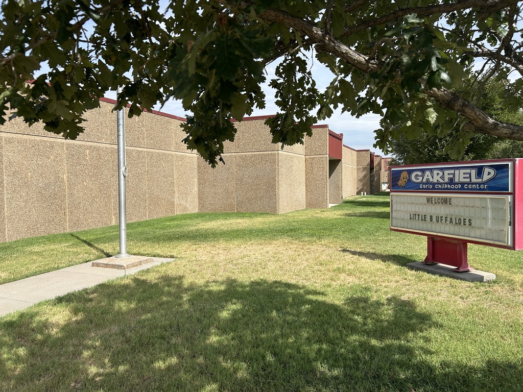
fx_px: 393
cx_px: 262
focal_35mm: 26
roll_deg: +1.2
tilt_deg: -3.5
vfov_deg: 53.1
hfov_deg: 67.3
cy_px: 196
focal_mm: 5.7
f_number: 1.5
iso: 50
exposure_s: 1/3831
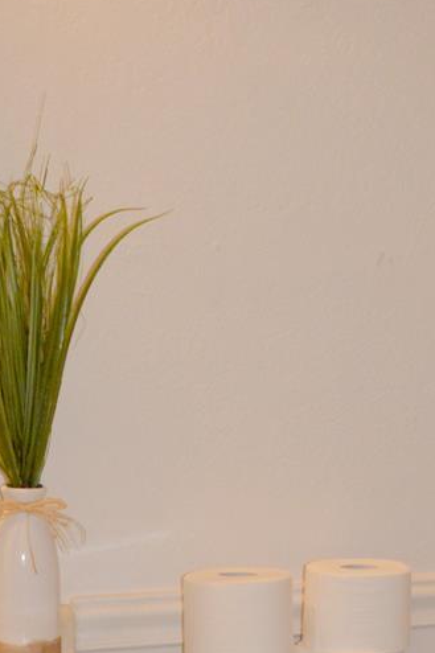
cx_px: 229
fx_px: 1650
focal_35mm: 91
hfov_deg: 15.0
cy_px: 590
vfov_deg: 21.9
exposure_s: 1/60
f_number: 3.8
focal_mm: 20
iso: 1400
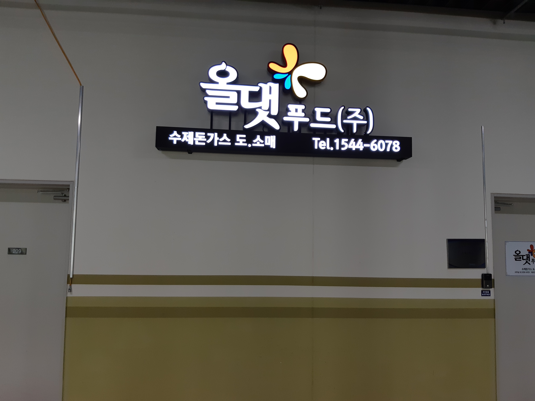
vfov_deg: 53.1
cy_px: 200
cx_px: 268
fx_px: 402
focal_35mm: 26
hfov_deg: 67.3
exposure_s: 1/60
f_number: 1.7
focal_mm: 3.93
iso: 80
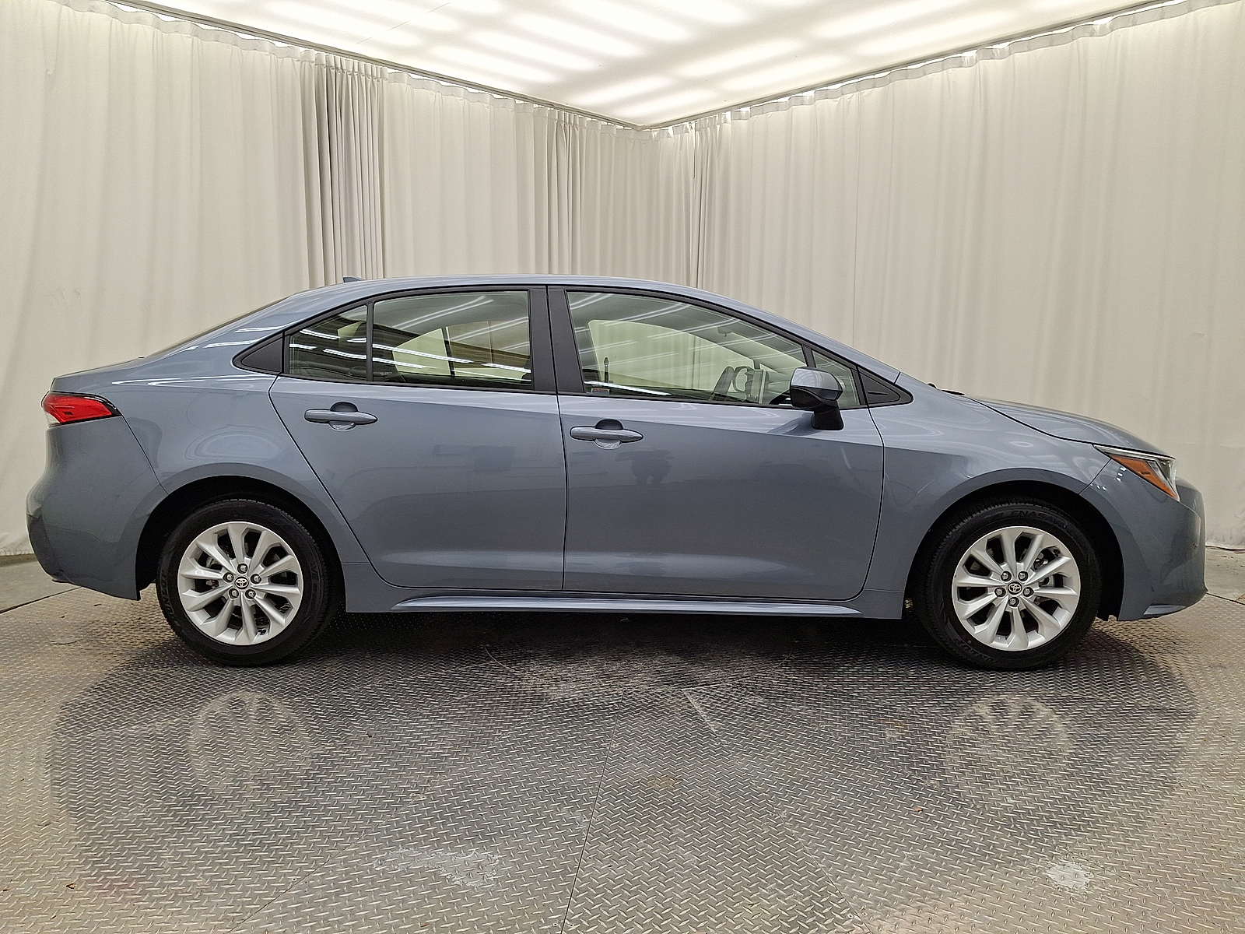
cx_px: 622
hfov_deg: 69.4
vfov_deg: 54.9
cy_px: 467
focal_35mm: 25
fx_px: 899
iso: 25
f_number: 1.8
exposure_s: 1/120
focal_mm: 4.69
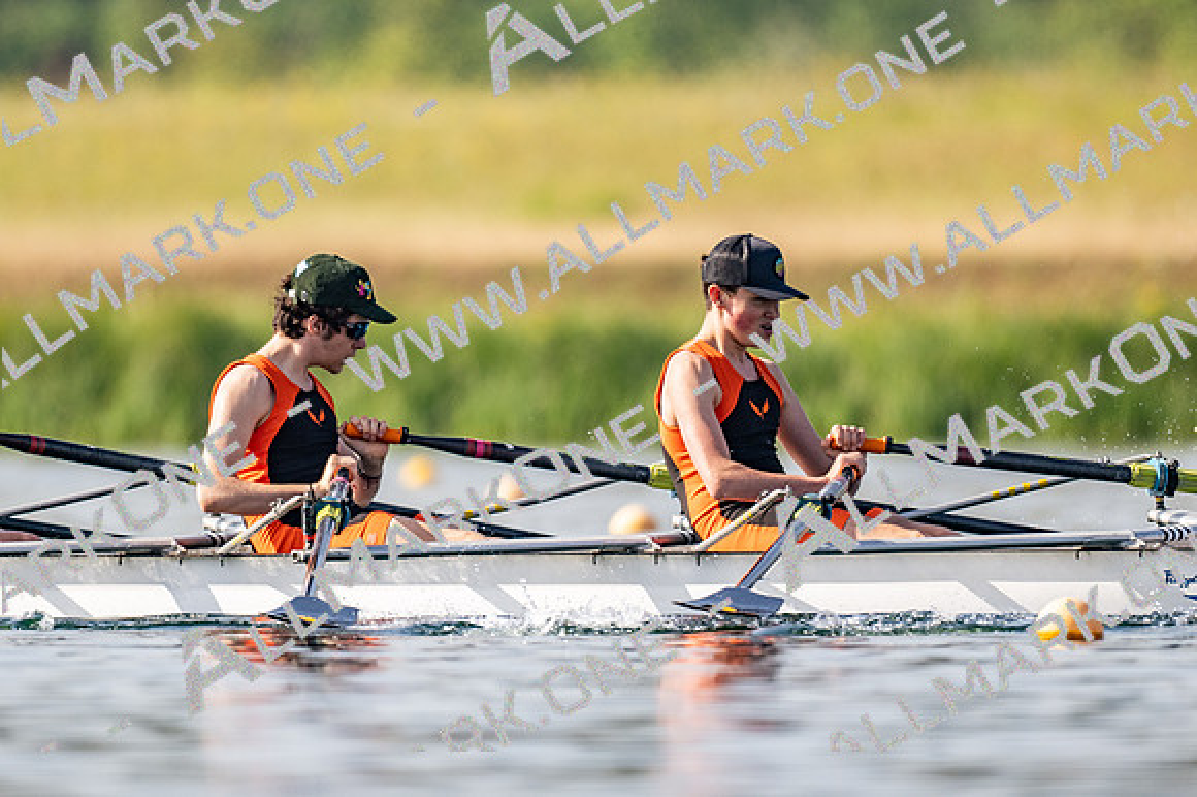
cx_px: 598
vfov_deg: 1.5
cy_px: 398
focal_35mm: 900
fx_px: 29907
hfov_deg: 2.3
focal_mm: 600
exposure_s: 1/2500
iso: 180
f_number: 4
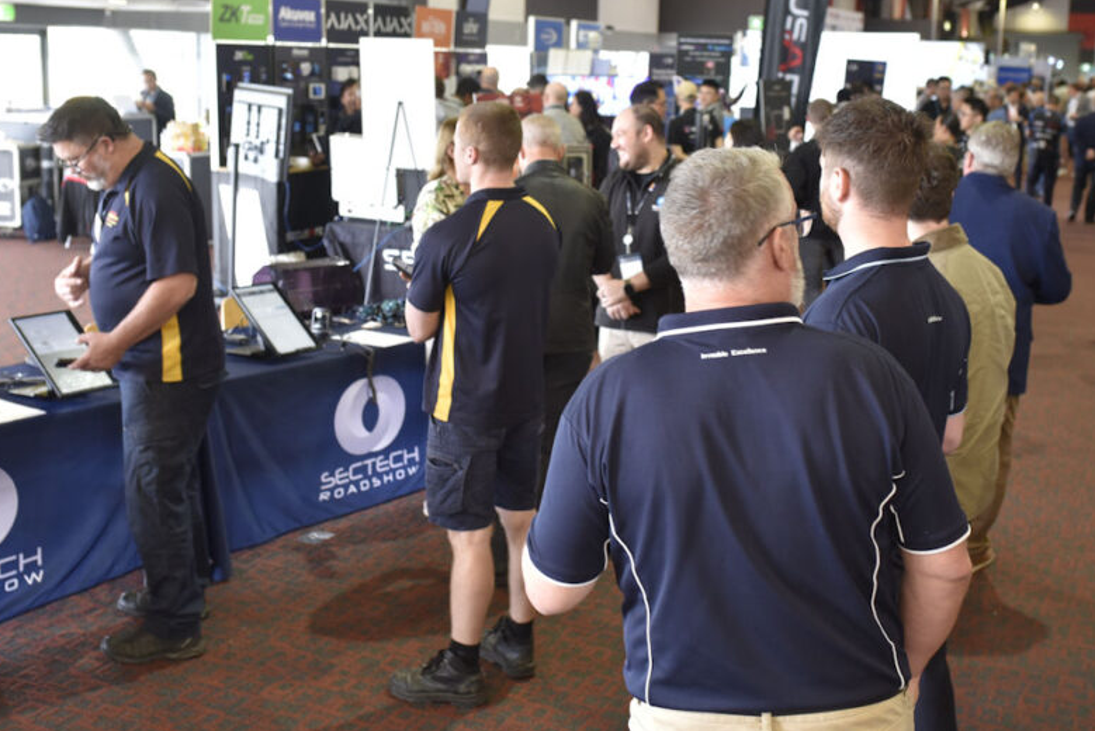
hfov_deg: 42.7
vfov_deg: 29.2
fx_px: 1400
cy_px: 309
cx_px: 586
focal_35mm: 46
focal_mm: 35
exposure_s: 1/60
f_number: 4
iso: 800
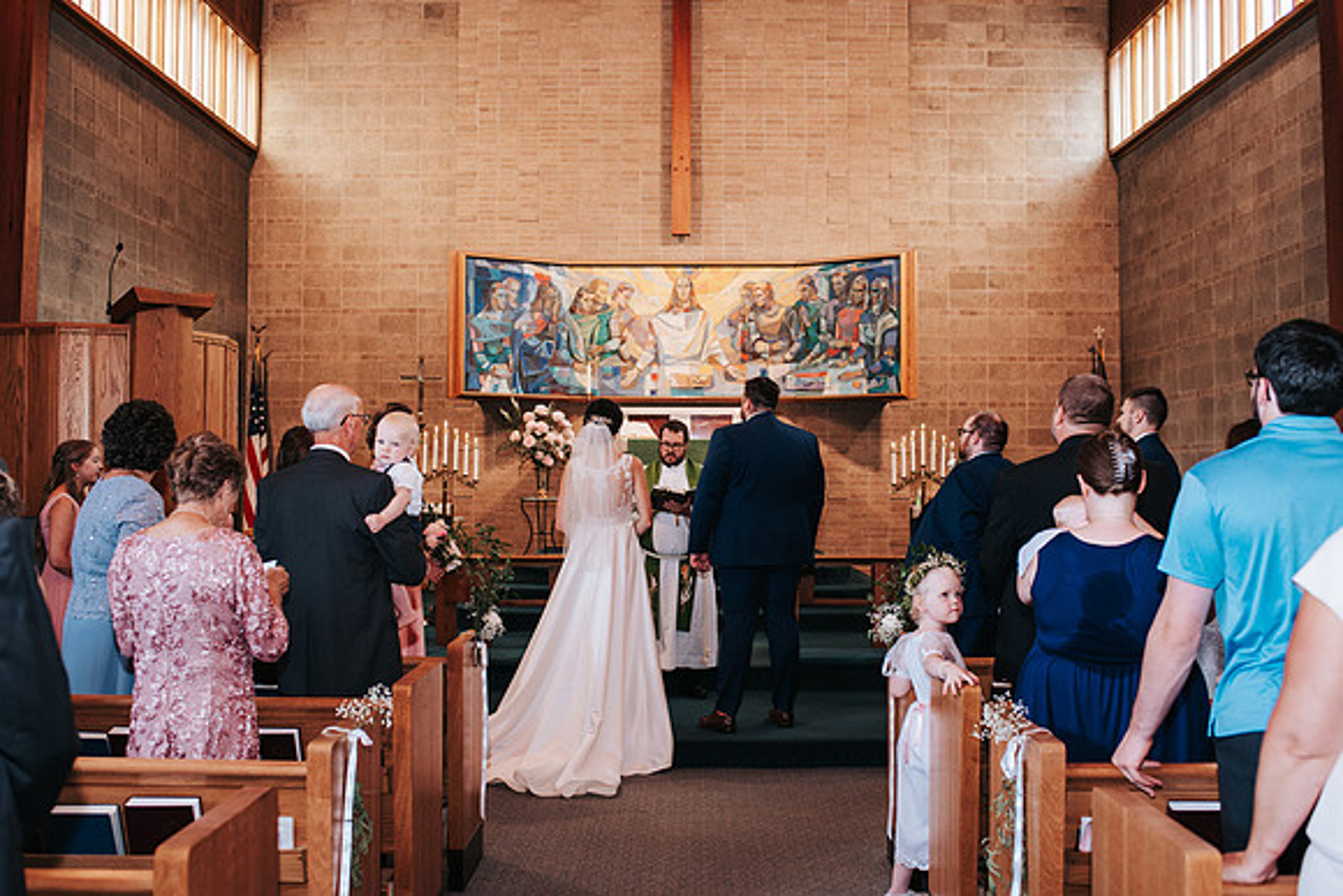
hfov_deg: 54.1
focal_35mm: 35
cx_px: 672
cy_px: 448
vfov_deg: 37.6
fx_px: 1315
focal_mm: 35
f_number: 3.2
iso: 800
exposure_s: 1/125
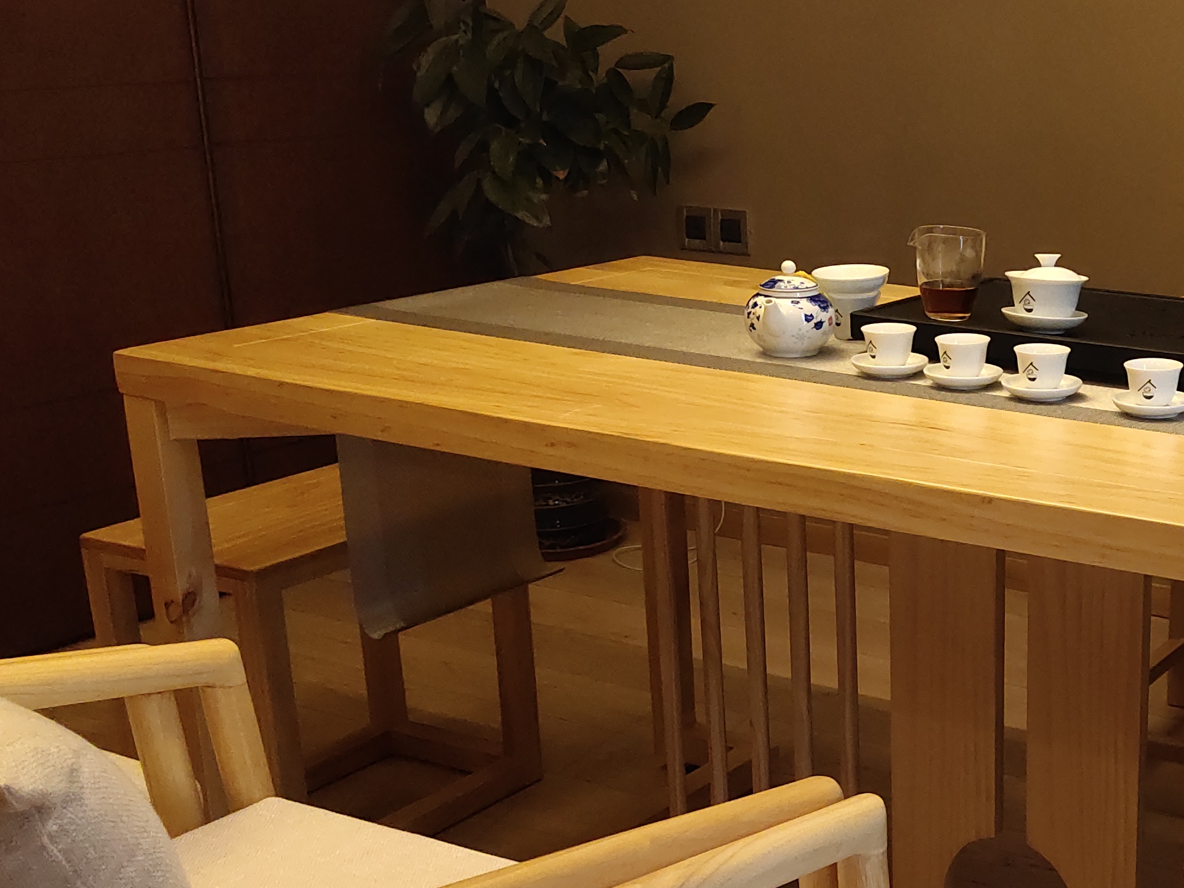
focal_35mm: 52
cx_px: 1088
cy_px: 573
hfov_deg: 34.5
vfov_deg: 27.9
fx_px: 1778
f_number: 1.8
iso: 300
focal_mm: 4.71
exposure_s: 1/200
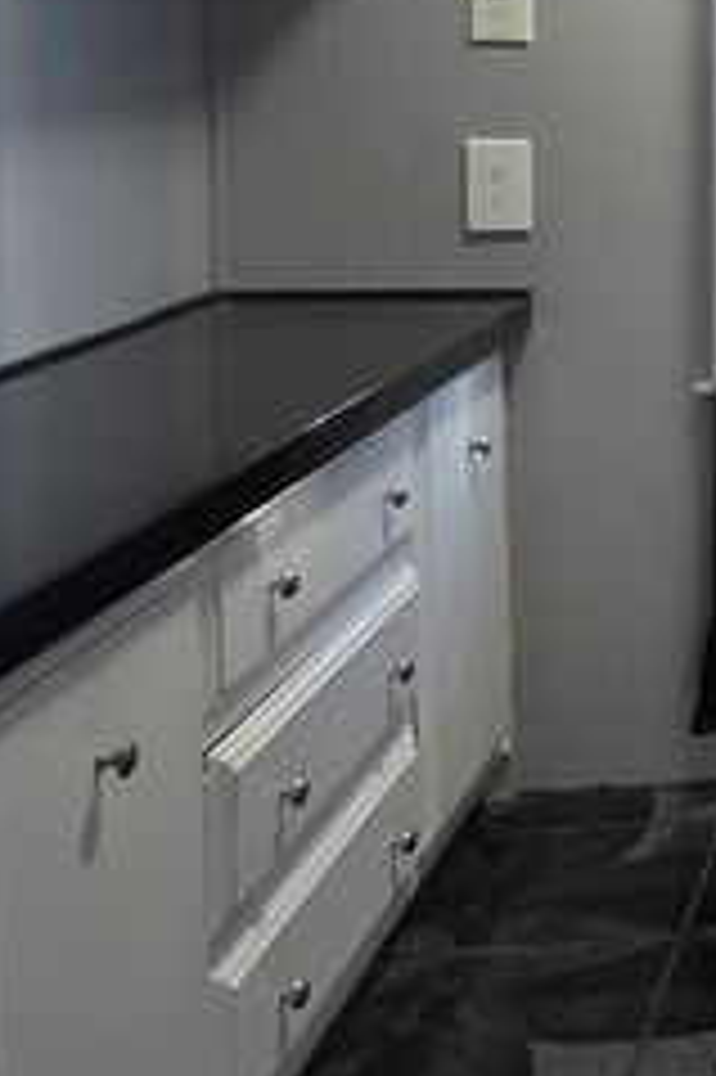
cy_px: 149
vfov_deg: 33.1
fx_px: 1733
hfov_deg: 16.8
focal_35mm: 58
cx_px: 1464
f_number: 1.9
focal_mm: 2.2
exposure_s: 1/60
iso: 800
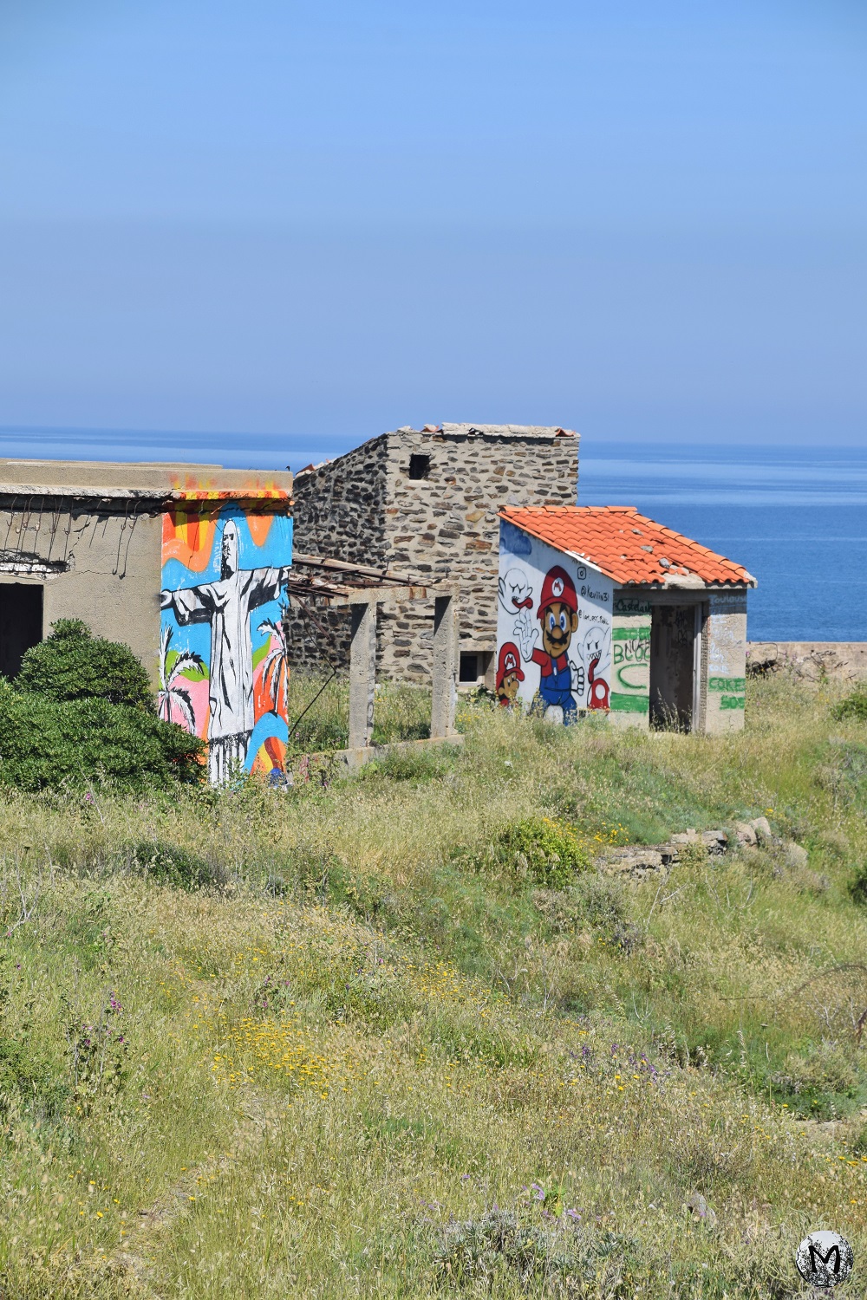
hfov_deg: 10.6
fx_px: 4660
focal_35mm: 129
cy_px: 650
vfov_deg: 15.9
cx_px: 434
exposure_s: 1/320
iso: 200
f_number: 9
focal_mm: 86
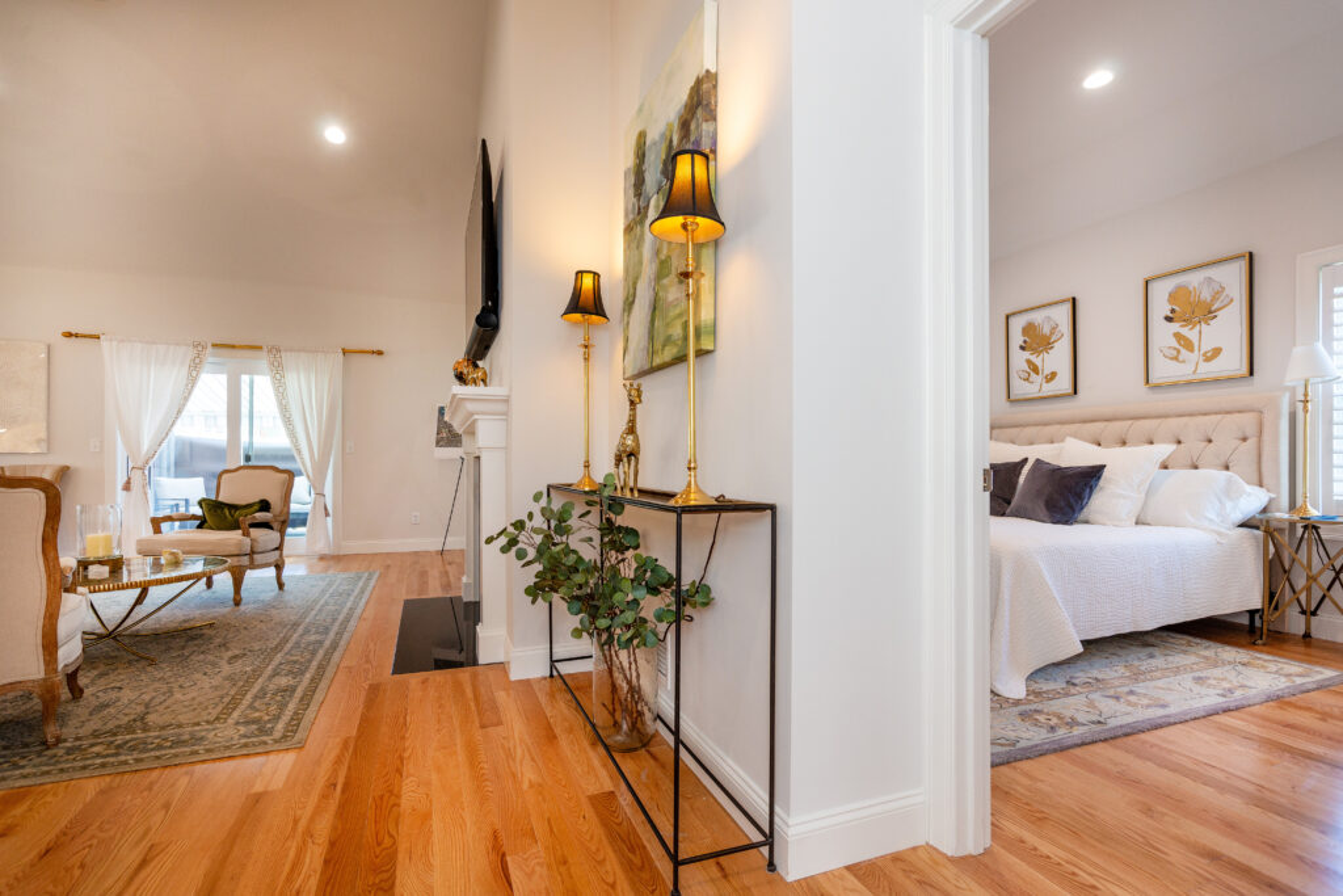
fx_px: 597
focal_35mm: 16
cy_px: 448
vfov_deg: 73.8
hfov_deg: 96.7
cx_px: 672
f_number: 6.3
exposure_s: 1/15
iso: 320
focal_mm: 16
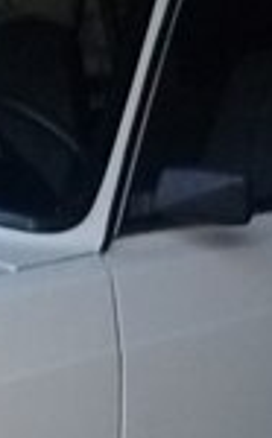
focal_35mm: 109
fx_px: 1300
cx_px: 225
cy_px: 531
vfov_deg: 18.1
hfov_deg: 11.9
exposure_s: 1/33
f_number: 2.2
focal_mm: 3.3
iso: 250
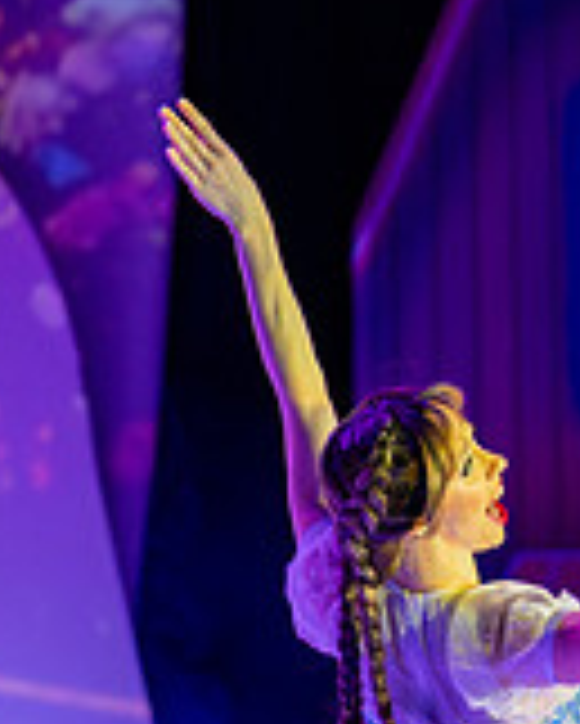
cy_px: 852
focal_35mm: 966
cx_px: 618
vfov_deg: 2.0
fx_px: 20708
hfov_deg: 1.6
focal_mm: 200
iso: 2000
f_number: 2.8
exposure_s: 1/500
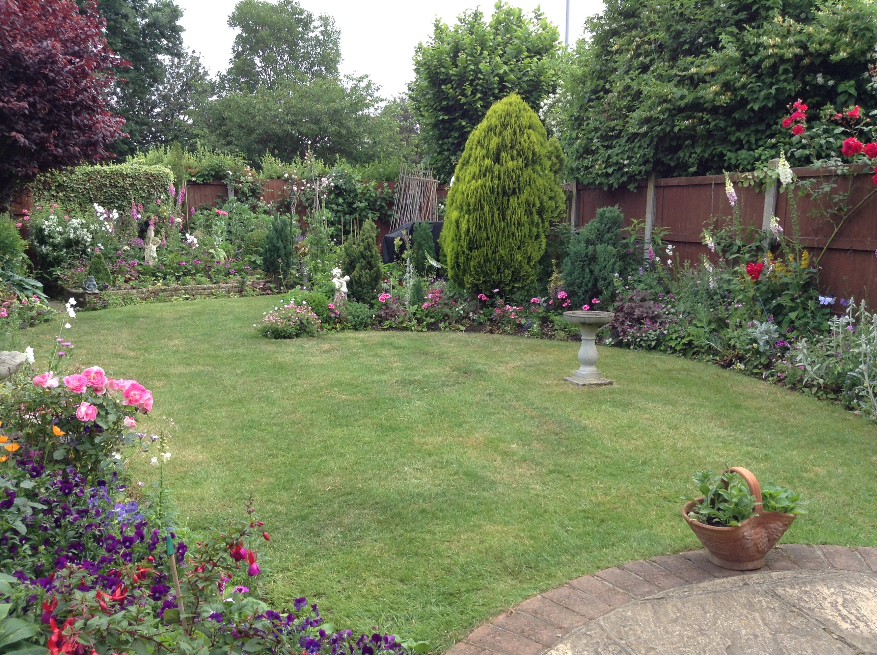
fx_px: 835
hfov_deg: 55.4
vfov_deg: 42.8
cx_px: 438
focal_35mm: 33
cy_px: 328
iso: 25
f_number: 2.4
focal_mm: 3.3
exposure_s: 1/123
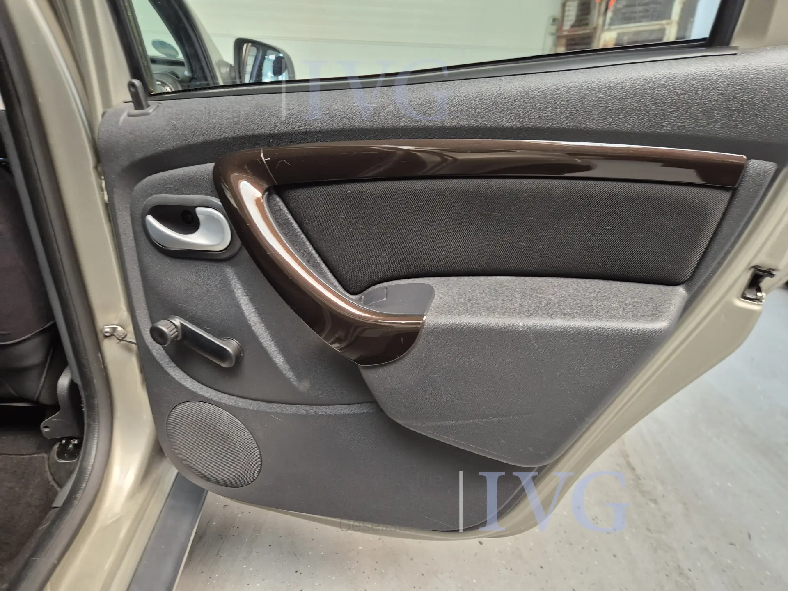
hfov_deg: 73.9
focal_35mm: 23
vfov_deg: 58.9
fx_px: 524
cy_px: 296
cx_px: 394
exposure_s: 1/180
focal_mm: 5.4
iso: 200
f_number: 1.8
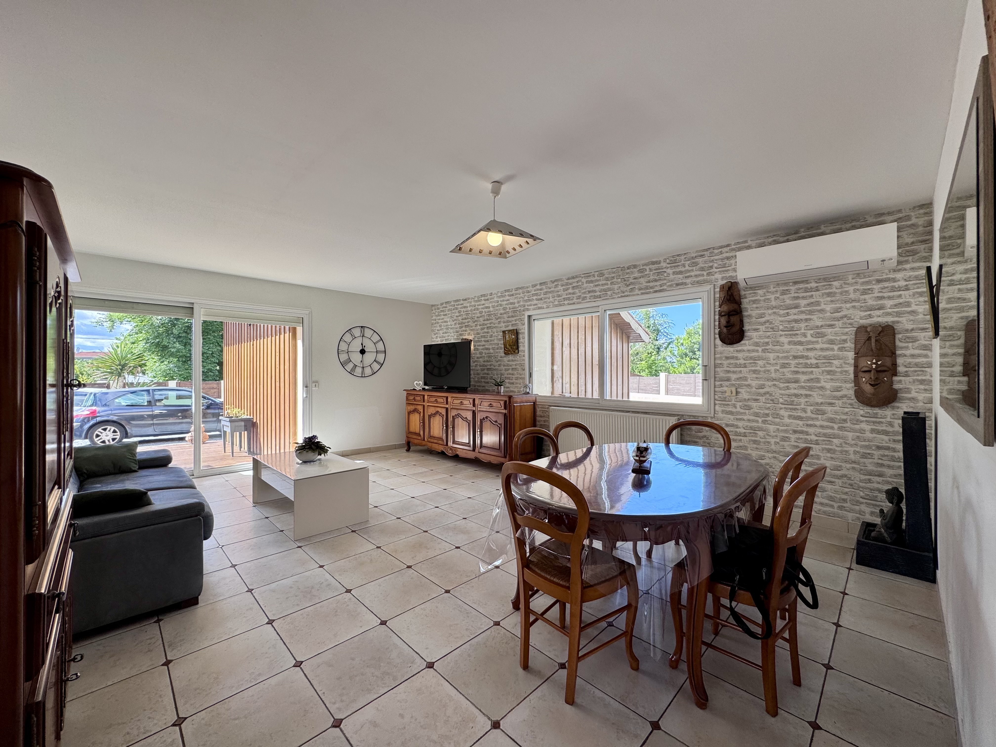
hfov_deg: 102.1
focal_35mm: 14
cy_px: 374
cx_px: 498
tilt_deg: +0.0
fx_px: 403
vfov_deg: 85.7
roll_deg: -0.1
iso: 40
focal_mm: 2.22
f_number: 2.2
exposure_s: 1/182
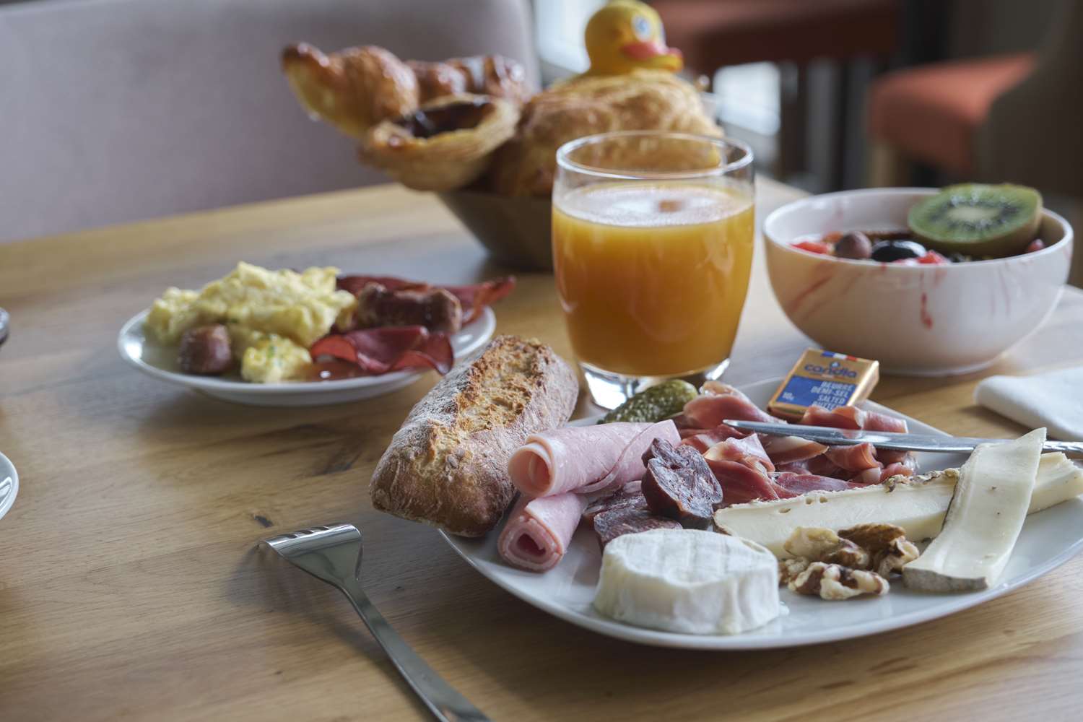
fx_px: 1865
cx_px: 542
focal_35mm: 62
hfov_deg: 32.4
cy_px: 361
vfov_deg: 21.9
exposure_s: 1/60
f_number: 4.5
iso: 400
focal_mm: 41.1
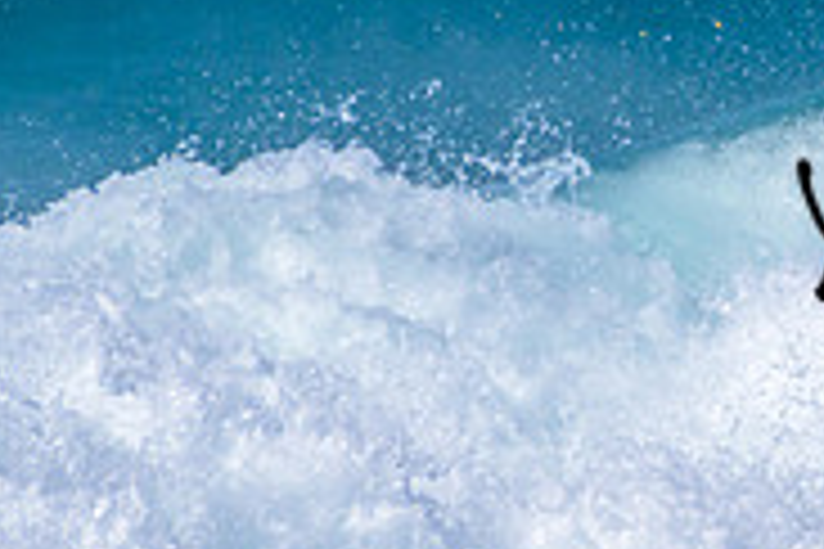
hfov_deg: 0.7
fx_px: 72506
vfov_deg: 0.4
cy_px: 191
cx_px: 1261
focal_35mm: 3168
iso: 720
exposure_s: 1/2000
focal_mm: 1000
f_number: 11
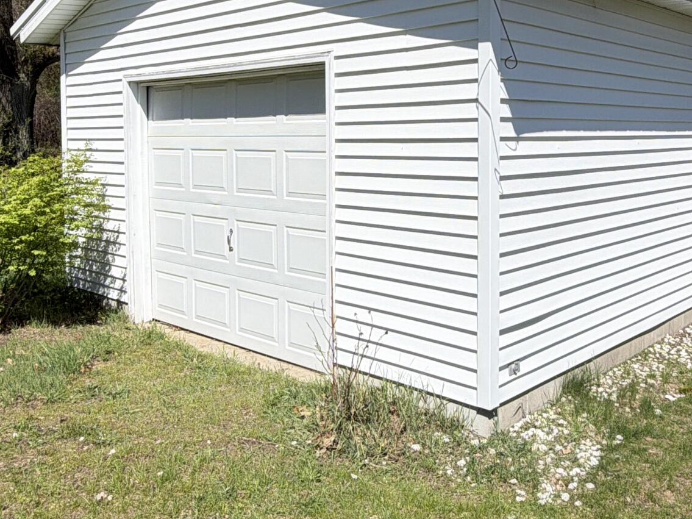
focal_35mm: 37
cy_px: 170
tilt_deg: -0.4
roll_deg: -0.8
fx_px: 740
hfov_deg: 50.1
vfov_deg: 38.2
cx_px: 378
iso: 20
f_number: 2.2
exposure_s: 1/955
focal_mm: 2.22
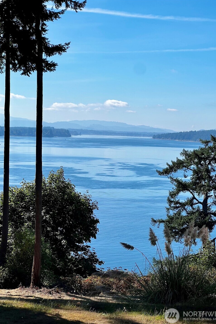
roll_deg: -1.6
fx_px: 729
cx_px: 111
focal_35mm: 81
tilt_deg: -3.1
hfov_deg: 16.9
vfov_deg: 25.1
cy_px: 162
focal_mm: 9
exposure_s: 1/1054
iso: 32
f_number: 2.8
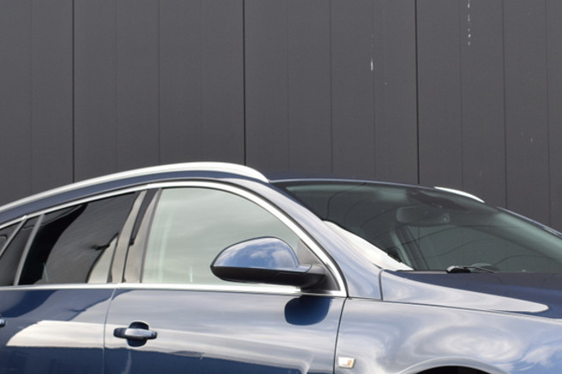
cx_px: 422
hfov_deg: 23.1
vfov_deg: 15.6
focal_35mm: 87
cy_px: 287
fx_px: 1359
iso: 400
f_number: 7.1
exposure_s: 1/200
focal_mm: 27
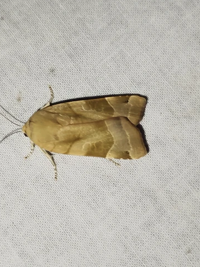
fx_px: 562
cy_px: 139
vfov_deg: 26.7
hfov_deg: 20.1
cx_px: 72
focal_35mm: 73
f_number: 1.7
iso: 160
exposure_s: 1/50
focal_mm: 5.31
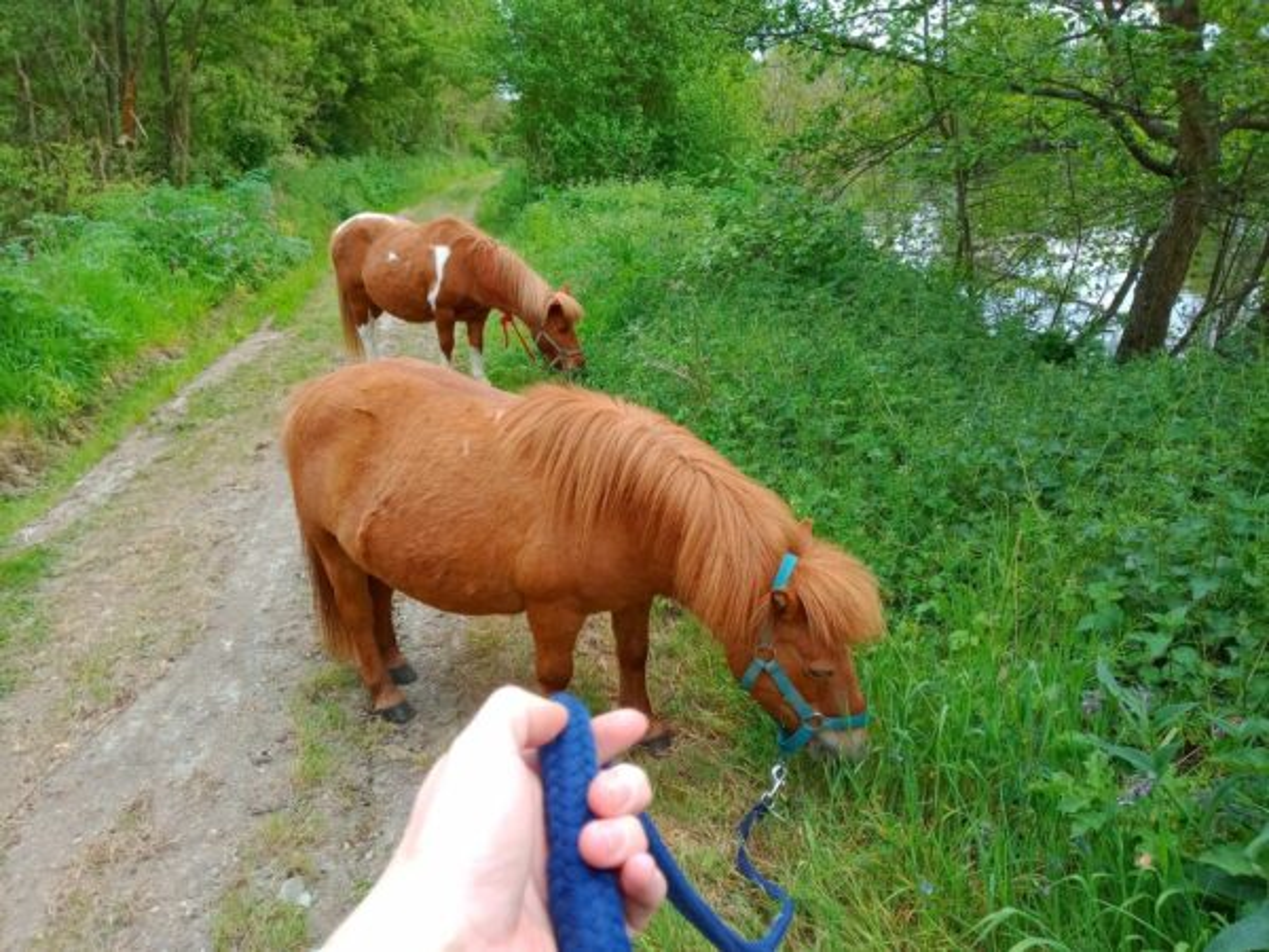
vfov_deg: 51.4
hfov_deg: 65.3
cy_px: 476
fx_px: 990
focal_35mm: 27
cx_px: 634
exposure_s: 1/366
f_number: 2
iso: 113
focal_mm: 3.54
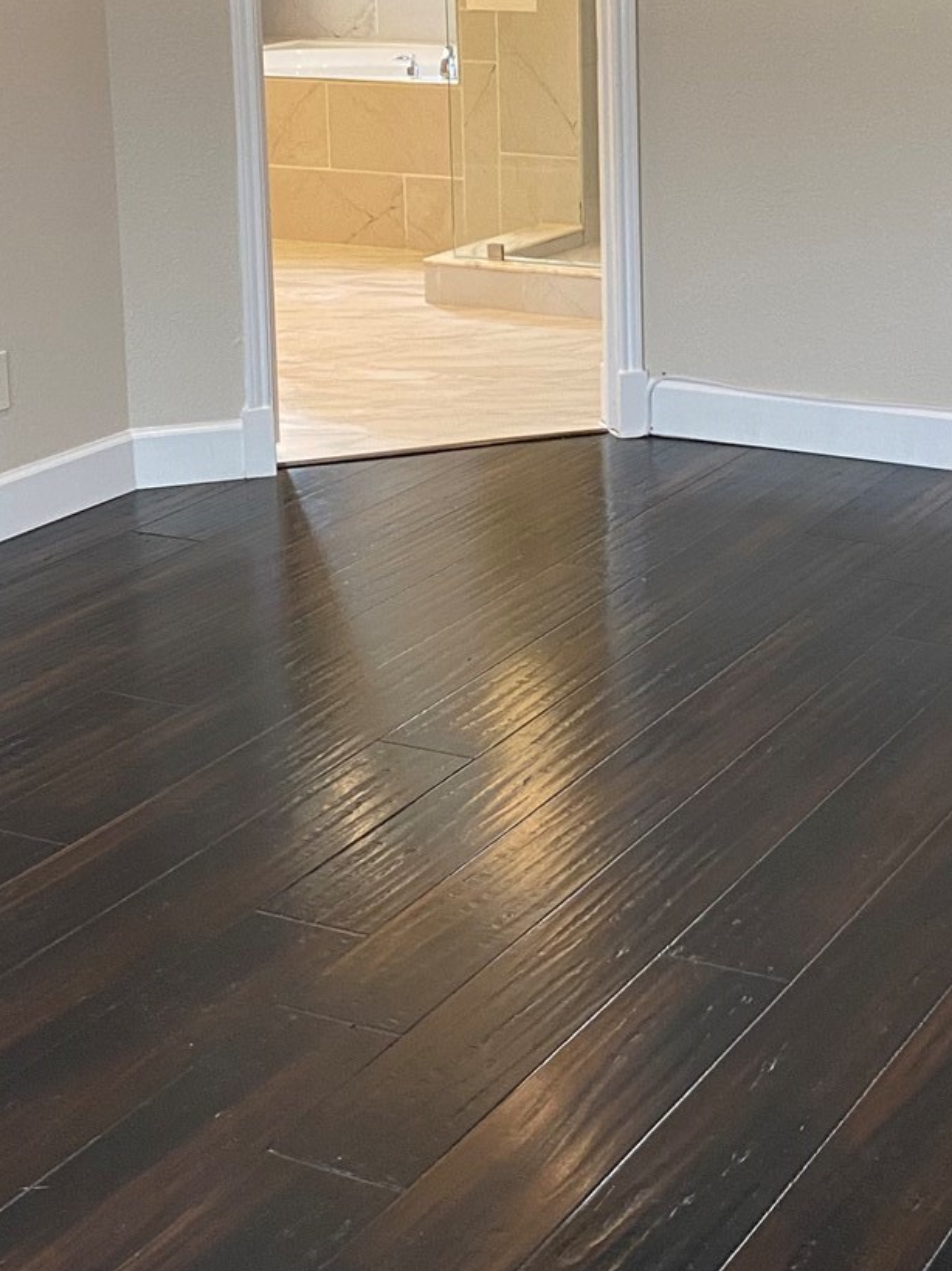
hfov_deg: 22.4
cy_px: 236
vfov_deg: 29.1
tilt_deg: -9.1
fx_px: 2384
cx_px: 687
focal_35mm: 65
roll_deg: +0.8
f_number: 1.8
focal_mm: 4.25
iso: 100
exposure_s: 1/60
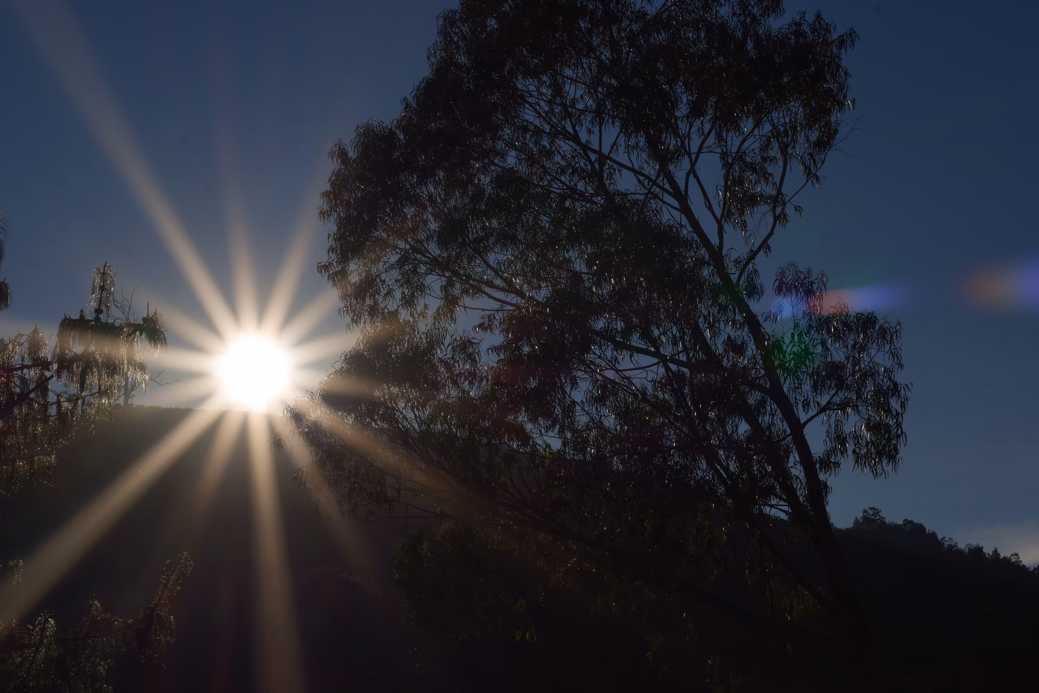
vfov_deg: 18.2
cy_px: 346
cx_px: 520
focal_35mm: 75
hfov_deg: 27.0
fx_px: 2164
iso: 100
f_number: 16
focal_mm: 50
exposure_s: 1/1000
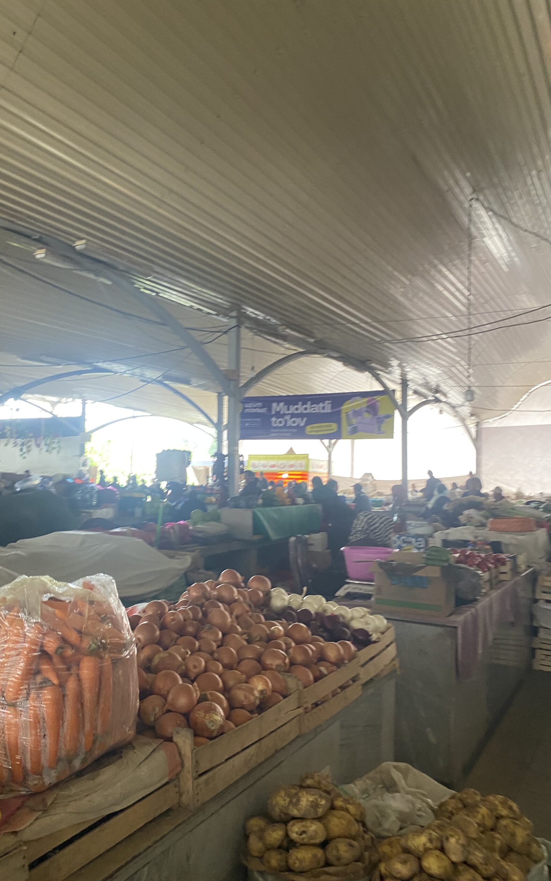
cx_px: 238
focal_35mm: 28
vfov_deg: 66.5
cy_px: 446
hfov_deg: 44.4
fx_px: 673
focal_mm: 4.25
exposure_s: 1/97
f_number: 1.8
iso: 125
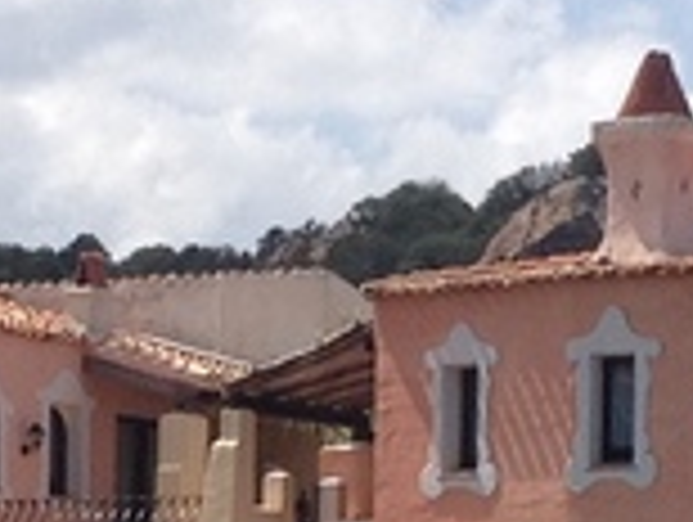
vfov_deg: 5.4
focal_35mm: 272
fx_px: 5454
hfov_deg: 7.3
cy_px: 734
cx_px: 284
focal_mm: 4.28
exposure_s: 1/1972
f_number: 2.4
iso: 50
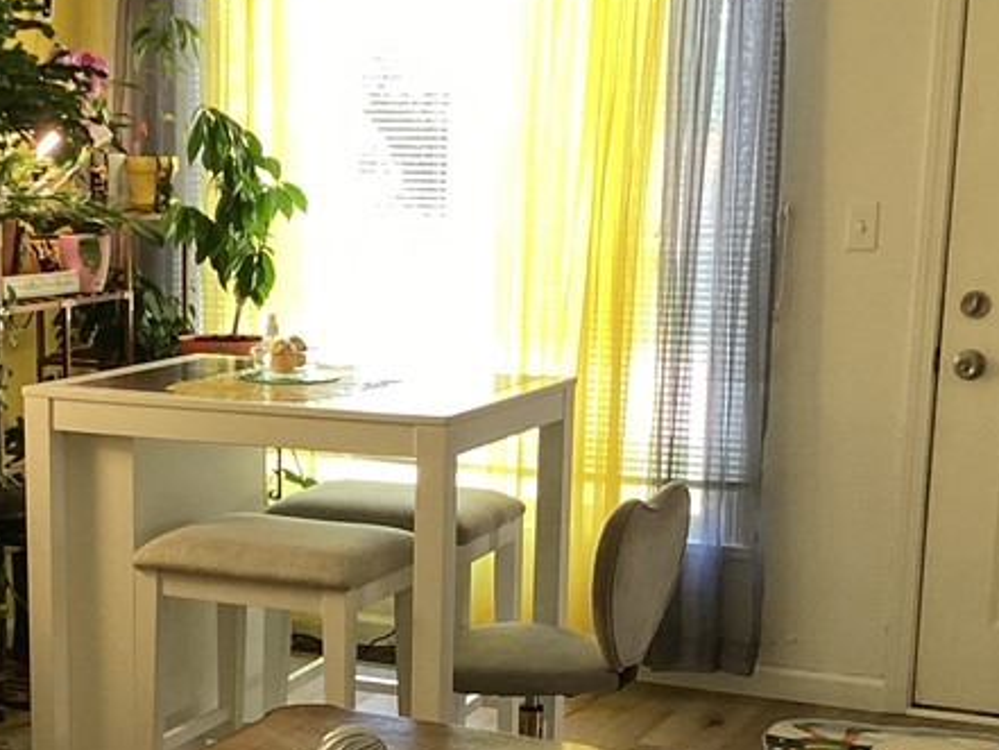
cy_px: 582
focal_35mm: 72
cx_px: 290
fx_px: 2078
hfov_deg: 26.8
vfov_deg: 20.3
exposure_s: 1/50
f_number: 2.4
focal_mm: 3.3
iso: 80
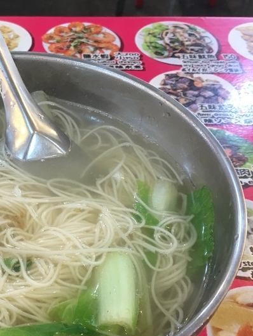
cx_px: 0
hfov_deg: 24.9
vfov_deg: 34.0
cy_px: 223
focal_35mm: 56
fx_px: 545
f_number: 2.2
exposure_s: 1/30
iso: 40
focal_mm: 4.15
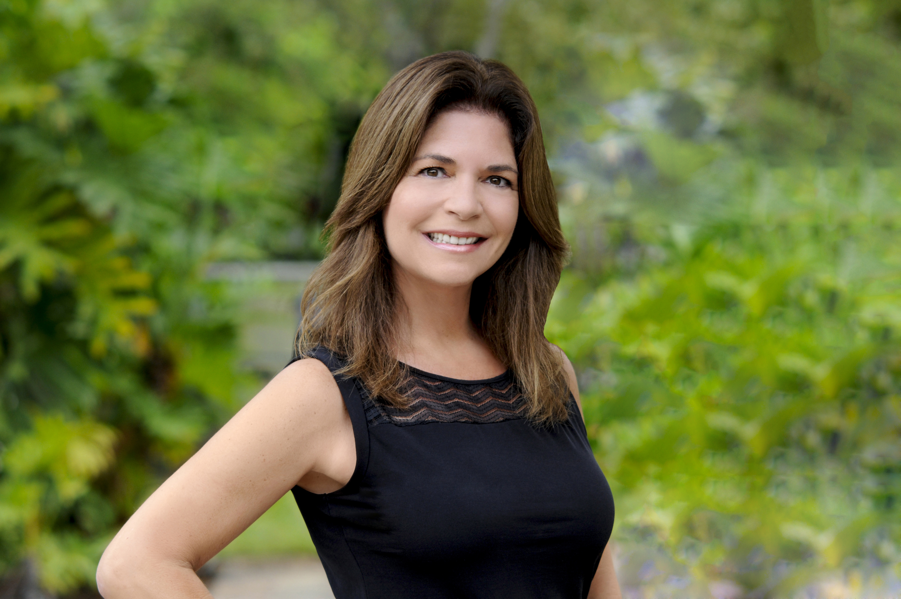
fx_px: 3937
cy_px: 300
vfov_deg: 8.7
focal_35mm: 158
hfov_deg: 13.1
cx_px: 450
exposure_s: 1/320
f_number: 4
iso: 250
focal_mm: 105
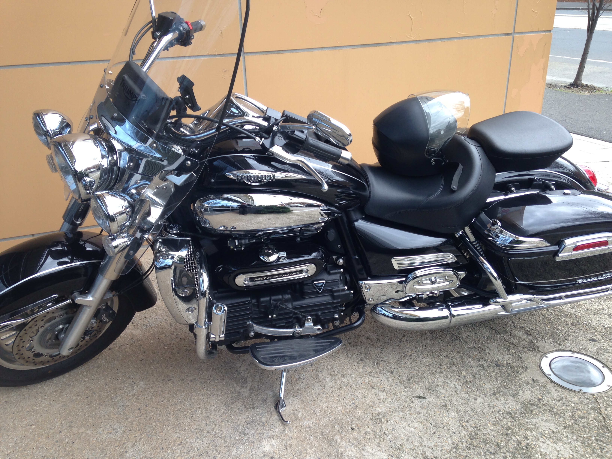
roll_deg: +1.4
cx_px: 306
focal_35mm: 33
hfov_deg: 55.4
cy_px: 230
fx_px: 583
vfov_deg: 42.9
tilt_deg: -24.5
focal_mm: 4.12
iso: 50
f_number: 2.4
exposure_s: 1/60
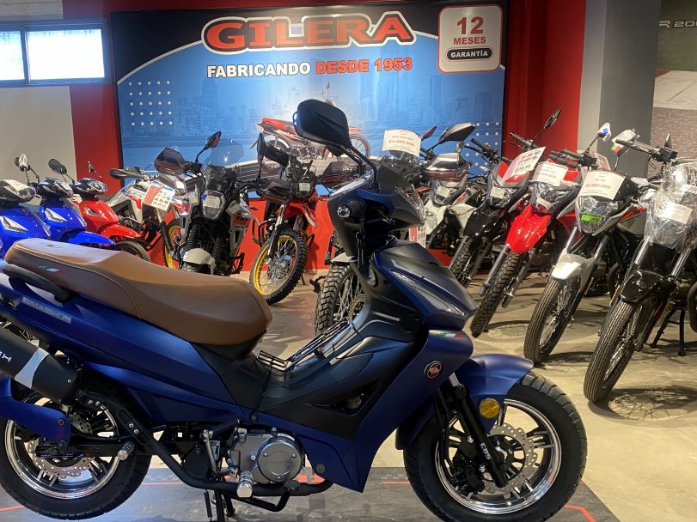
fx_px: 684
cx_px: 256
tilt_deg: -10.5
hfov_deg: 53.3
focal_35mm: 34
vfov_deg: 41.6
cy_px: 309
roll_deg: +2.2
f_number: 1.8
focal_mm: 4.25
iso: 160
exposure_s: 1/50
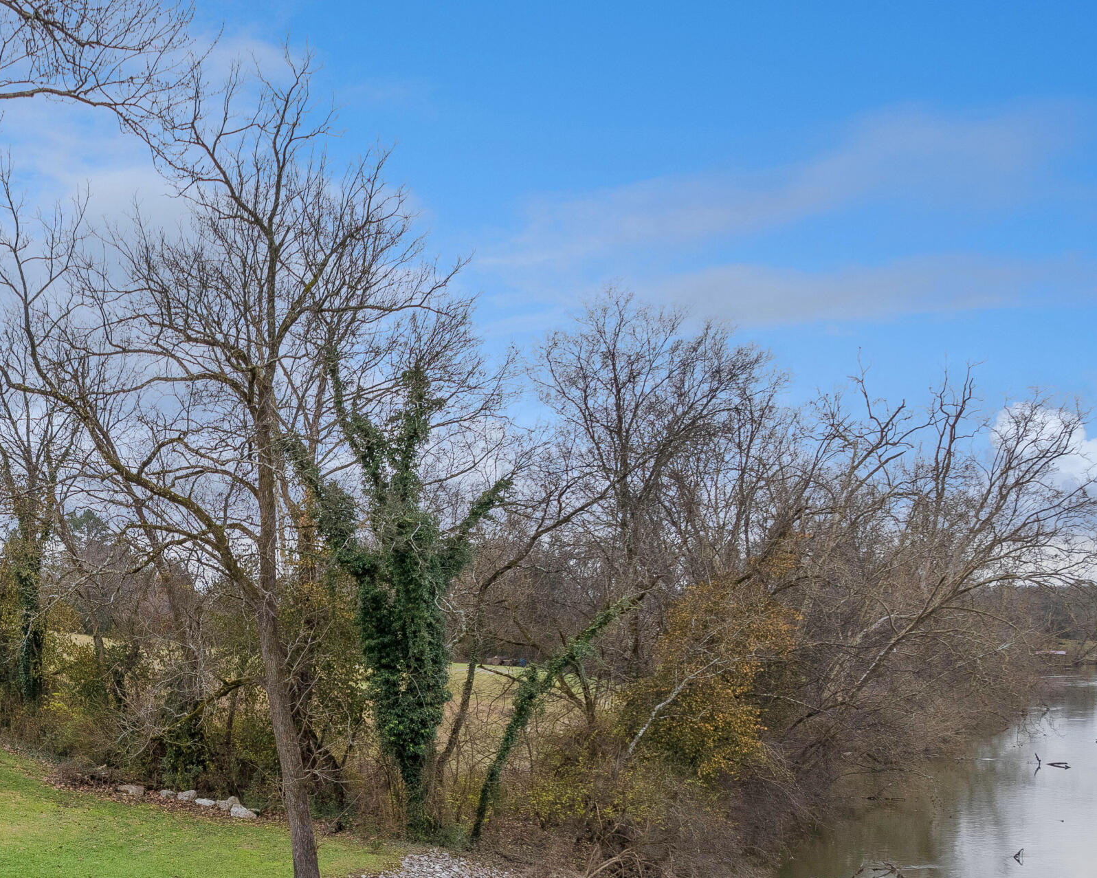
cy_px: 761
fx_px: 1429
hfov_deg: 38.8
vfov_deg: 32.7
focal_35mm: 44
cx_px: 95
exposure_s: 1/120
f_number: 2.8
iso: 190
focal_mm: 12.3
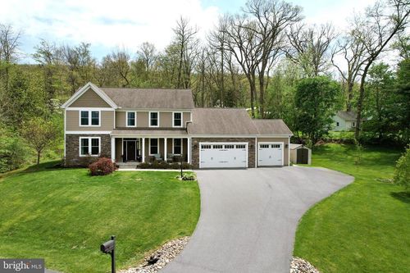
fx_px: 250
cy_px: 136
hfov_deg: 78.6
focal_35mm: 22
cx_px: 205
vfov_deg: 57.2
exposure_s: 1/2500
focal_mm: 8.38
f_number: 2.8
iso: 100
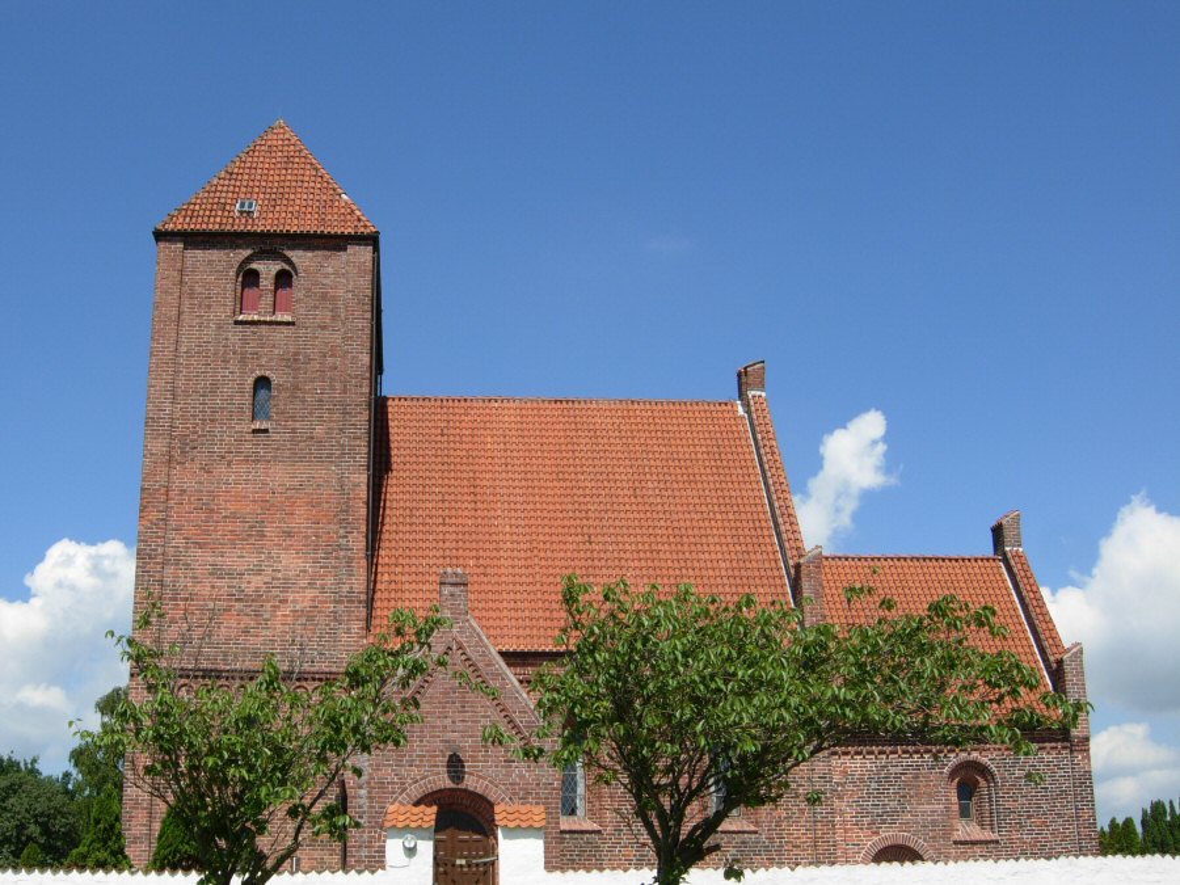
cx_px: 590
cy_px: 442
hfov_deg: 51.4
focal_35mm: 36
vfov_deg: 39.7
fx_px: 1227
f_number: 6.1
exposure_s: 1/352
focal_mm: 7.5
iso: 50
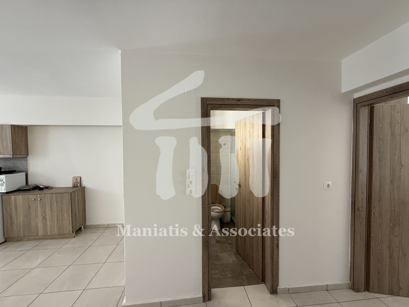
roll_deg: -0.3
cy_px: 154
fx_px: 165
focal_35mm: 14
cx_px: 204
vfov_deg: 85.7
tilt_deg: -0.7
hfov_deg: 102.1
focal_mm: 2.22
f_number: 2.2
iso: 320
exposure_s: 1/62
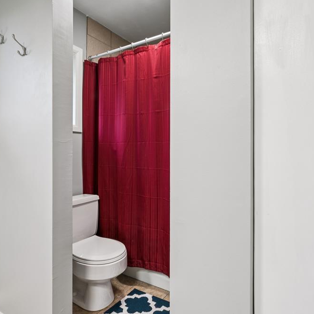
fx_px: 228
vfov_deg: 69.2
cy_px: 157
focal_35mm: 22
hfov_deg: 69.0
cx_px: 175
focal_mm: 16.9
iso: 200
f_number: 13
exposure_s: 1/5
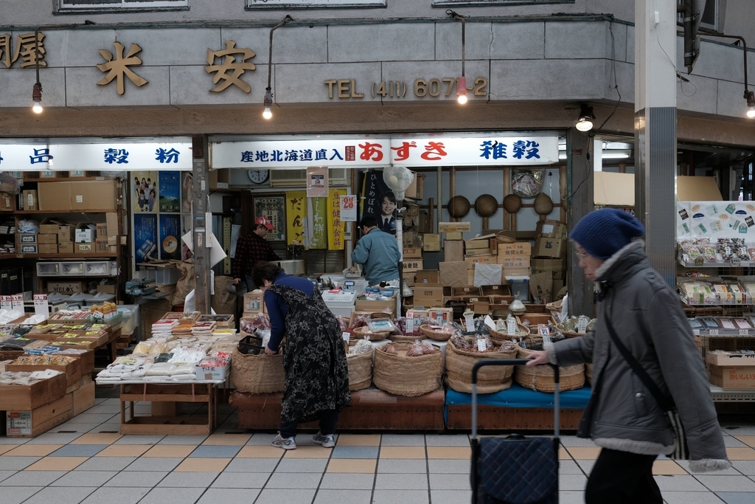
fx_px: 734
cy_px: 252
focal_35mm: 35
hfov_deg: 54.4
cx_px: 378
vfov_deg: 37.9
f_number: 4
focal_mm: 23
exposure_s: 1/125
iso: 800
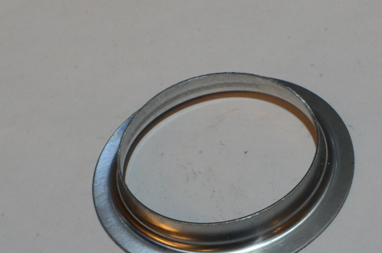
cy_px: 200
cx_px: 238
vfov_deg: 15.8
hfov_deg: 23.7
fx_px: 909
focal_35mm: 86
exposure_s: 1/50
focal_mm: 35
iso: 2500
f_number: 20
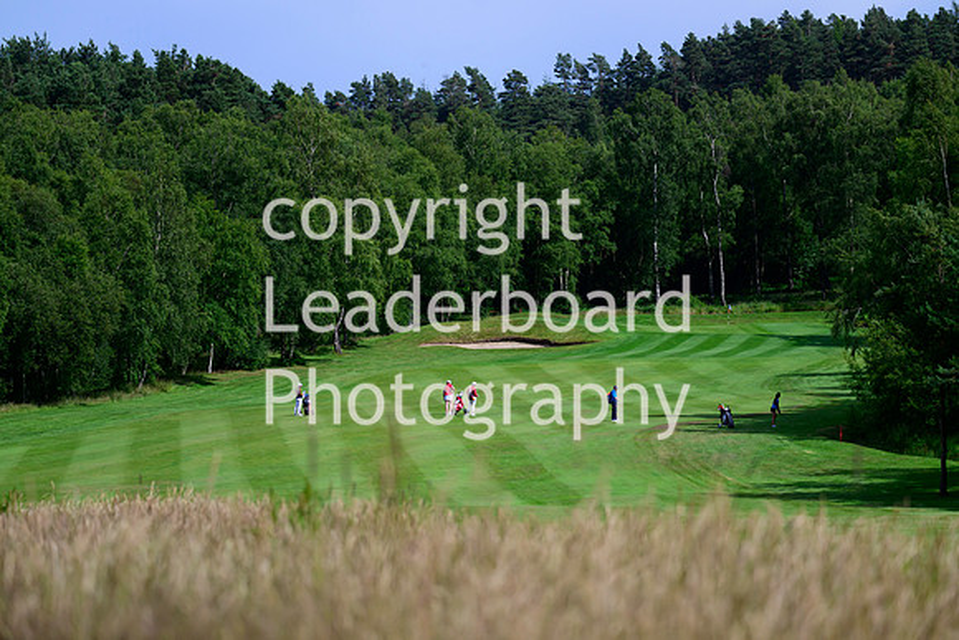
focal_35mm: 145
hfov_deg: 14.2
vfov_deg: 9.5
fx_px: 3863
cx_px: 480
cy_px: 320
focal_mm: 145
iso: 800
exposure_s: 1/5000
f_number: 4.8
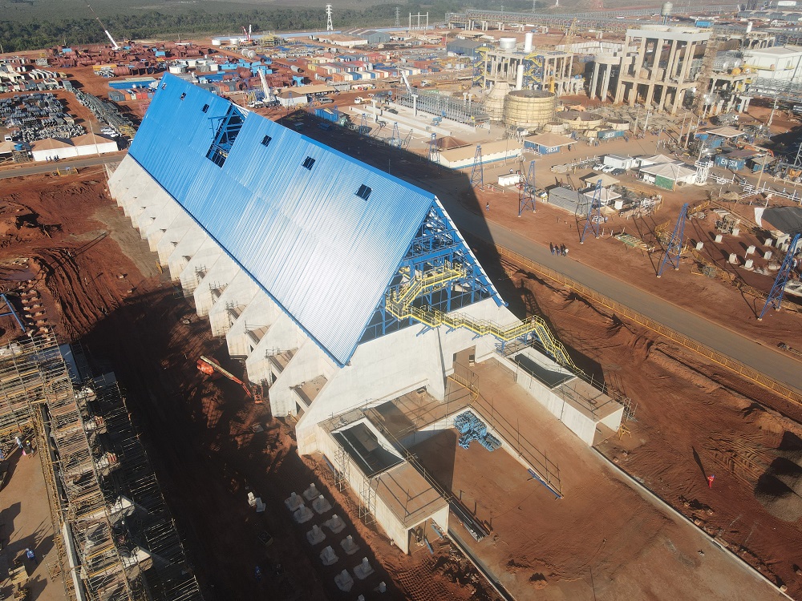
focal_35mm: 24
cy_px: 300
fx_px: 556
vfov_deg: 56.8
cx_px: 401
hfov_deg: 71.6
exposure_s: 1/500
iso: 100
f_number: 2.8
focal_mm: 4.5
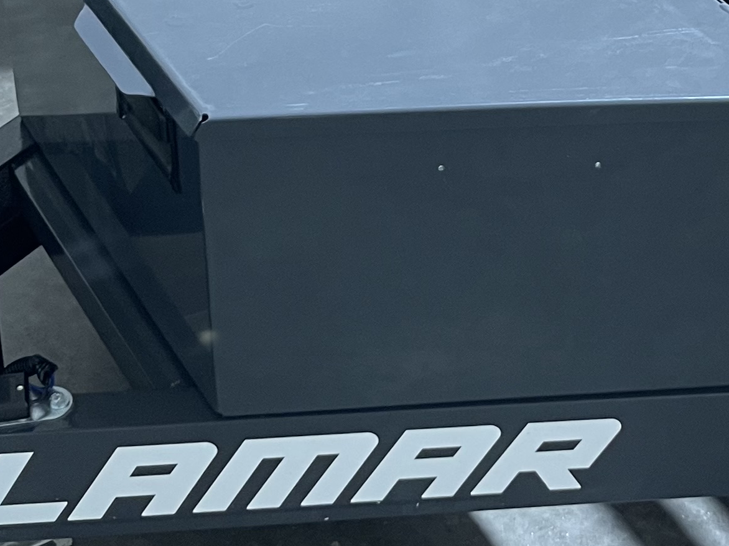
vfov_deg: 16.9
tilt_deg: -34.5
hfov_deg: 22.6
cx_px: 521
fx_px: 1811
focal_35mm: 86
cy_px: 23
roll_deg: -4.9
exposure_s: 1/60
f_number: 1.6
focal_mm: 5.1
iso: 125
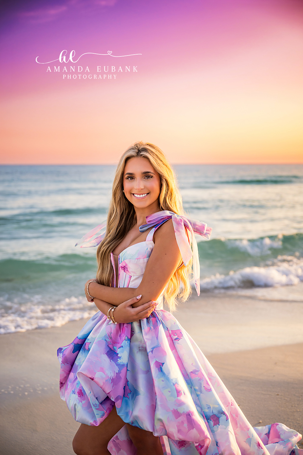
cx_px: 152
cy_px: 228
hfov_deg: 31.9
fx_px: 530
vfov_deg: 46.4
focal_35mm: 42
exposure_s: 1/2000
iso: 320
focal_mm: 42
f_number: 2.8
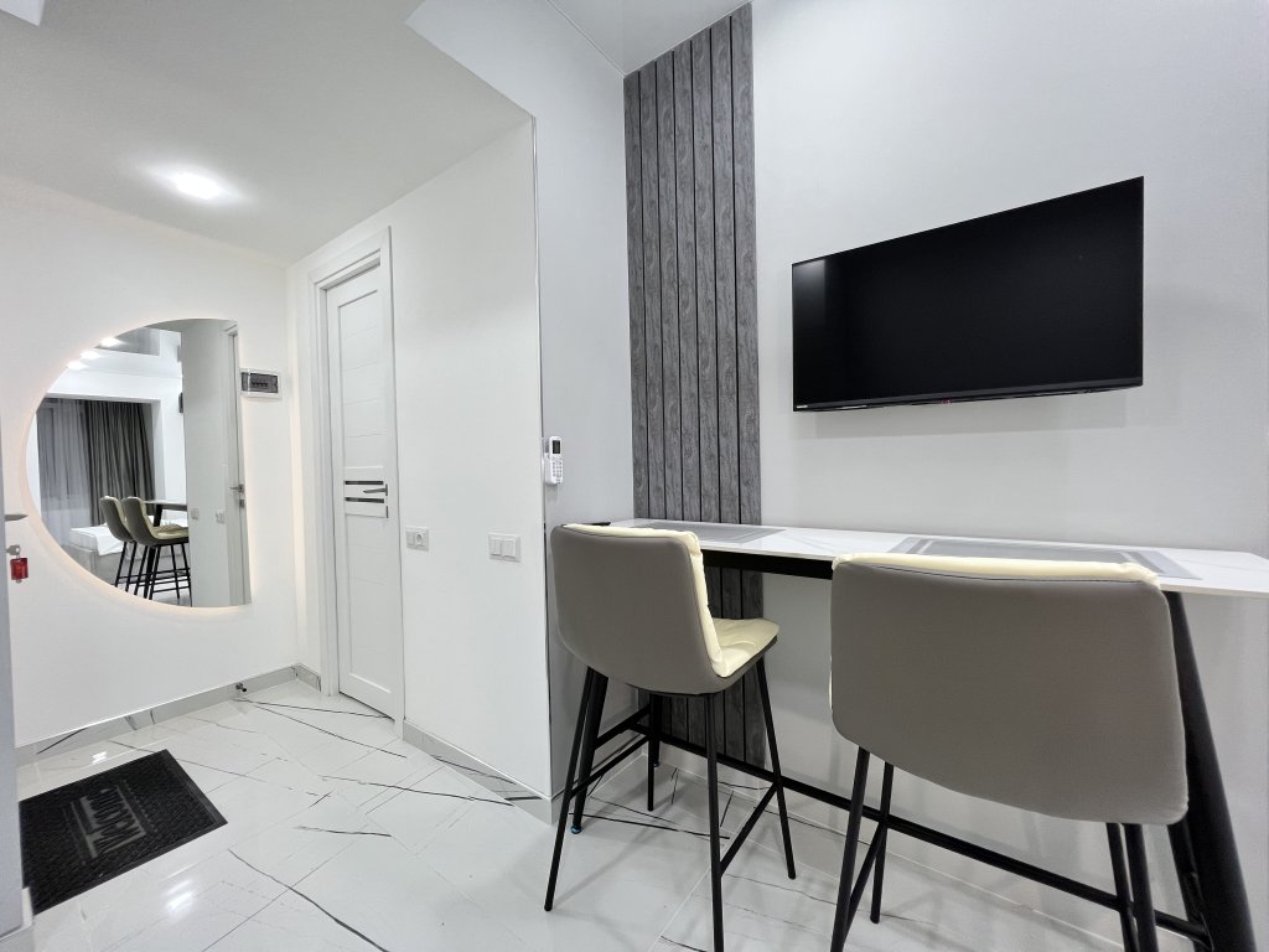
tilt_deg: -1.6
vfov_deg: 89.9
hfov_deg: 106.2
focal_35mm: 13
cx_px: 634
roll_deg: +1.3
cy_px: 476
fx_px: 477
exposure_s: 1/100
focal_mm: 1.57
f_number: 1.8
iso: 100
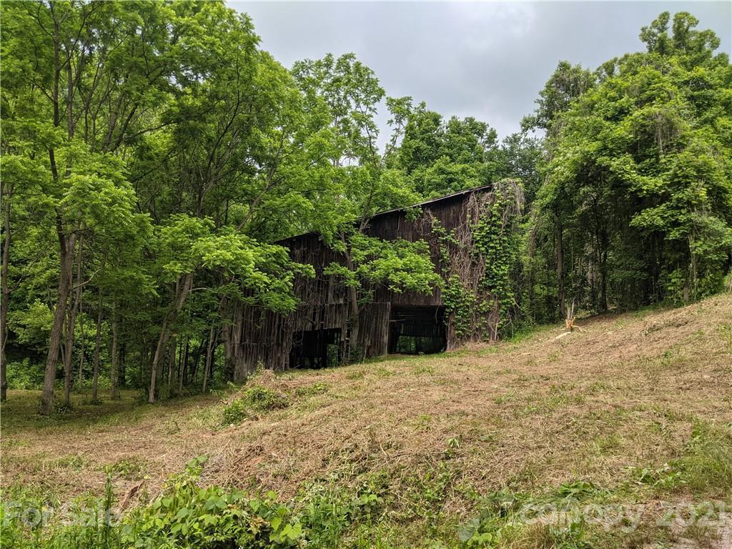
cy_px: 274
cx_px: 366
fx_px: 571
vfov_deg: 51.4
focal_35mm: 27
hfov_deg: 65.3
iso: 51
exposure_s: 1/1170
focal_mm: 4.44
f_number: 1.8
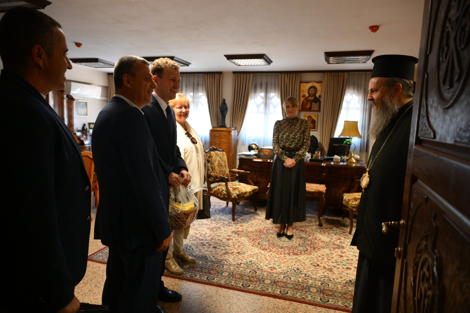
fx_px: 313
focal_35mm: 24
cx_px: 235
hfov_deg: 73.8
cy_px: 156
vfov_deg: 53.1
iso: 4000
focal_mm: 24
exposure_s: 1/160
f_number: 4
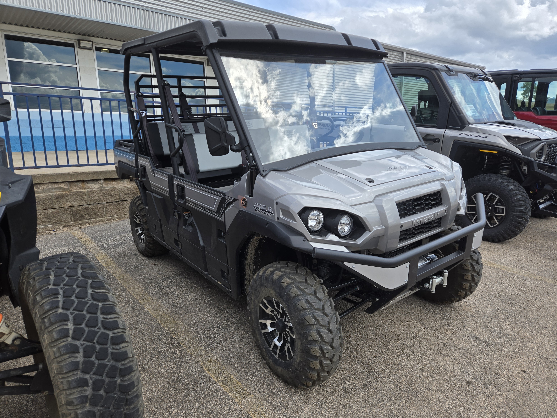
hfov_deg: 73.9
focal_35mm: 23
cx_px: 278
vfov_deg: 58.9
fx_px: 370
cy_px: 209
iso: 25
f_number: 1.8
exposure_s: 1/909
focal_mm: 5.4
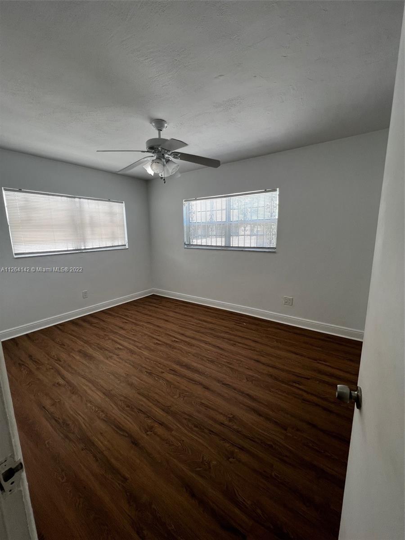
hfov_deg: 89.9
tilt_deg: -9.7
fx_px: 203
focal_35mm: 13
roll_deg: +0.3
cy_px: 270
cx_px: 202
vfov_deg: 106.2
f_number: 1.8
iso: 64
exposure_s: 1/120
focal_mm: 1.57
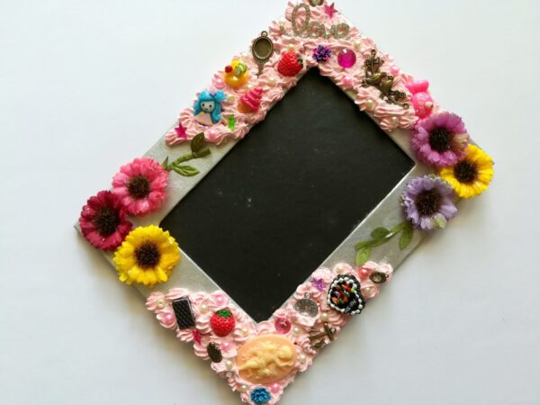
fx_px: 406
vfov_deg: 53.1
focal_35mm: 26
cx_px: 270
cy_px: 202
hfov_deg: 67.3
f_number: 2.2
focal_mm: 3.83
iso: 100
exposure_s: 1/40
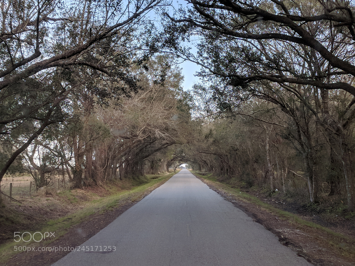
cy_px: 133
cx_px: 178
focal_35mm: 26
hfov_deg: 67.3
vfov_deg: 53.1
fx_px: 267
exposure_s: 1/405
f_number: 2
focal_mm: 4.67
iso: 50
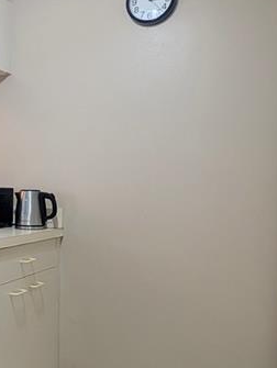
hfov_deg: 29.7
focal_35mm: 43
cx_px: -41
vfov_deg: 43.7
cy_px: 210
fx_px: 458
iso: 85
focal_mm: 2.02
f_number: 1.7
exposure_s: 1/120
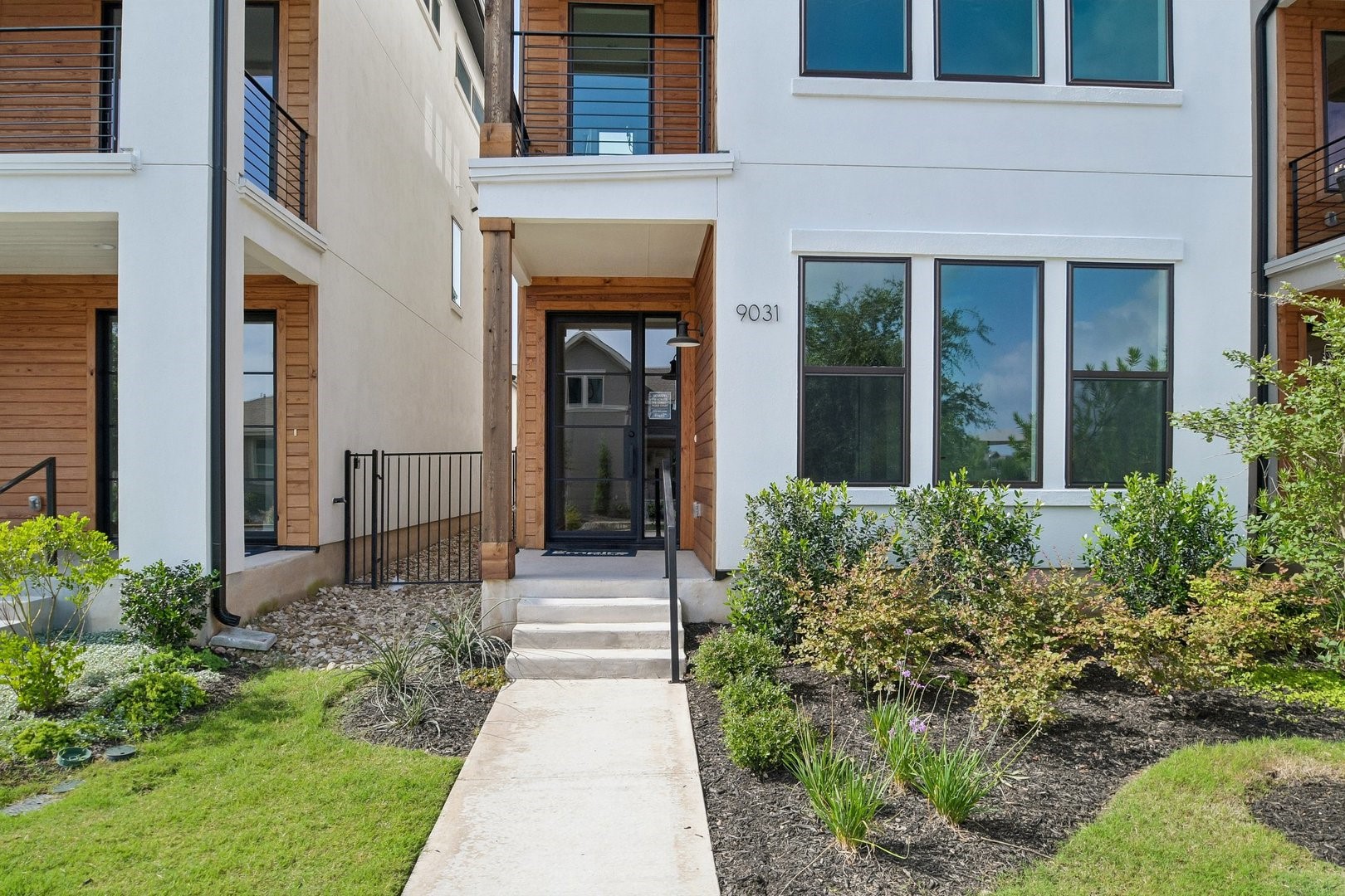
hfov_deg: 73.7
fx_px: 897
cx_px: 672
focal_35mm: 24
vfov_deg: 53.1
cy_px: 448
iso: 400
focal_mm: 16
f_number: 8
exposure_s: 1/640
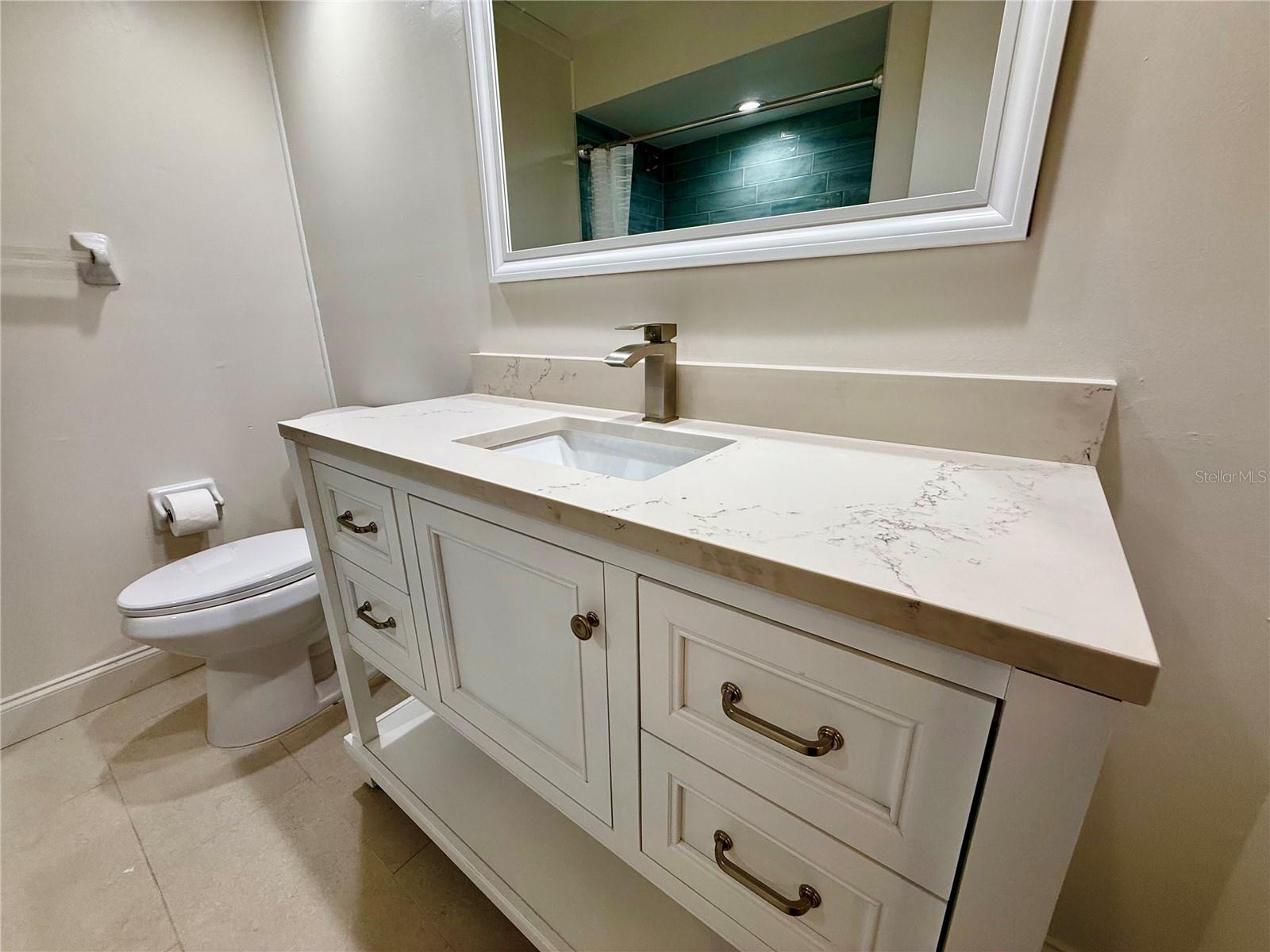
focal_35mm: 14
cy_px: 476
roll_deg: +0.6
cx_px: 635
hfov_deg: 102.1
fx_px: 514
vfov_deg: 85.7
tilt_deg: -15.9
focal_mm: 2.22
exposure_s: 1/120
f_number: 2.2
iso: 125
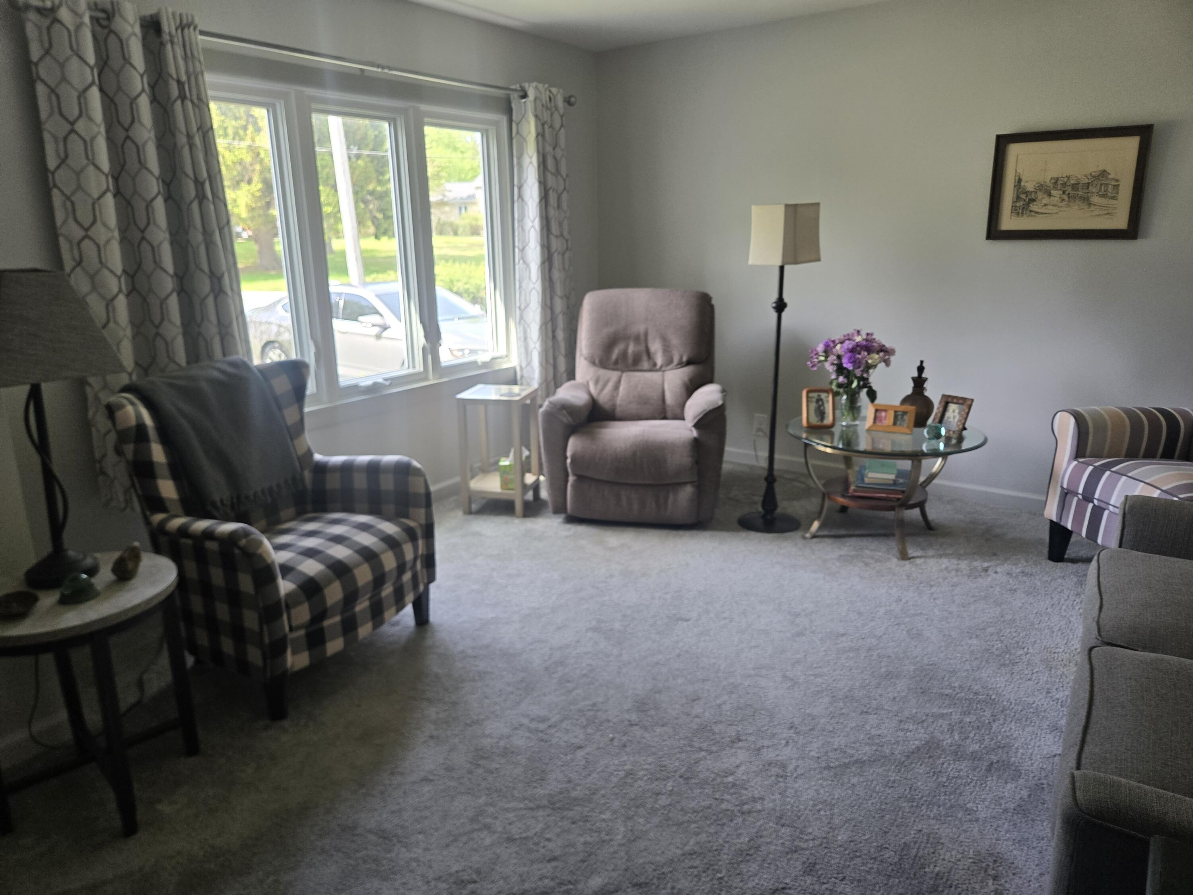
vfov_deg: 58.9
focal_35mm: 23
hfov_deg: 73.9
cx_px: 596
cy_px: 448
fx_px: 793
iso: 125
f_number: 1.8
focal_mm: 5.4
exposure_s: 1/180
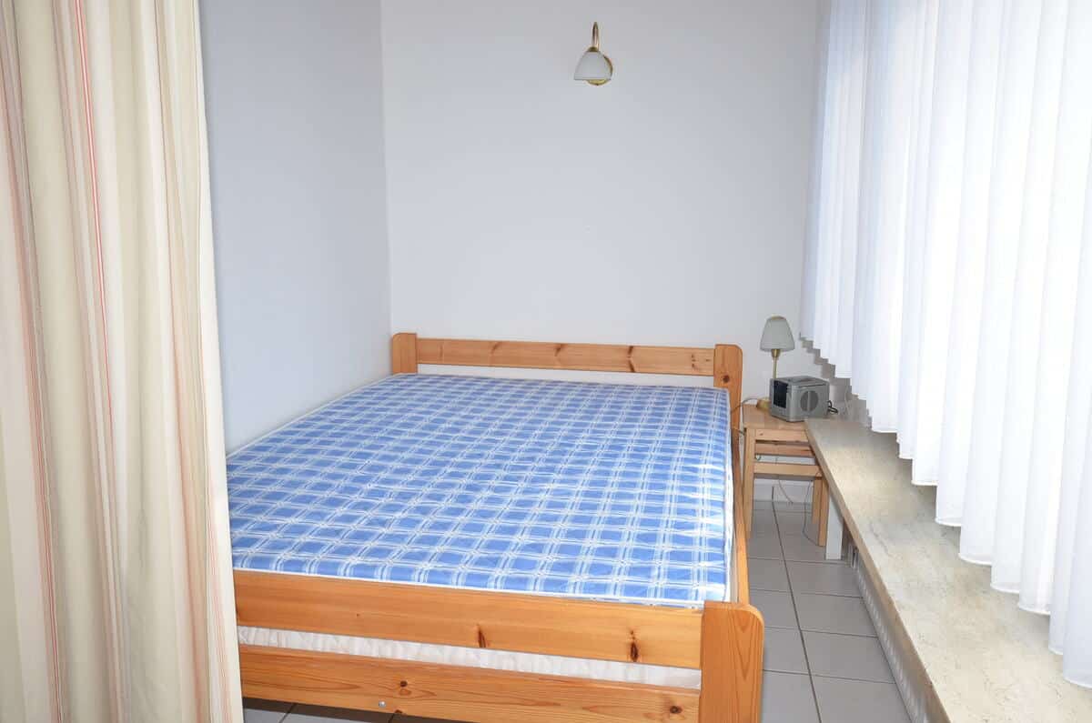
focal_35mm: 30
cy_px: 362
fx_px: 908
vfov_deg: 43.4
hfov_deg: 62.0
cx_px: 546
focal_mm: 20
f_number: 5.6
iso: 320
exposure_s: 1/200
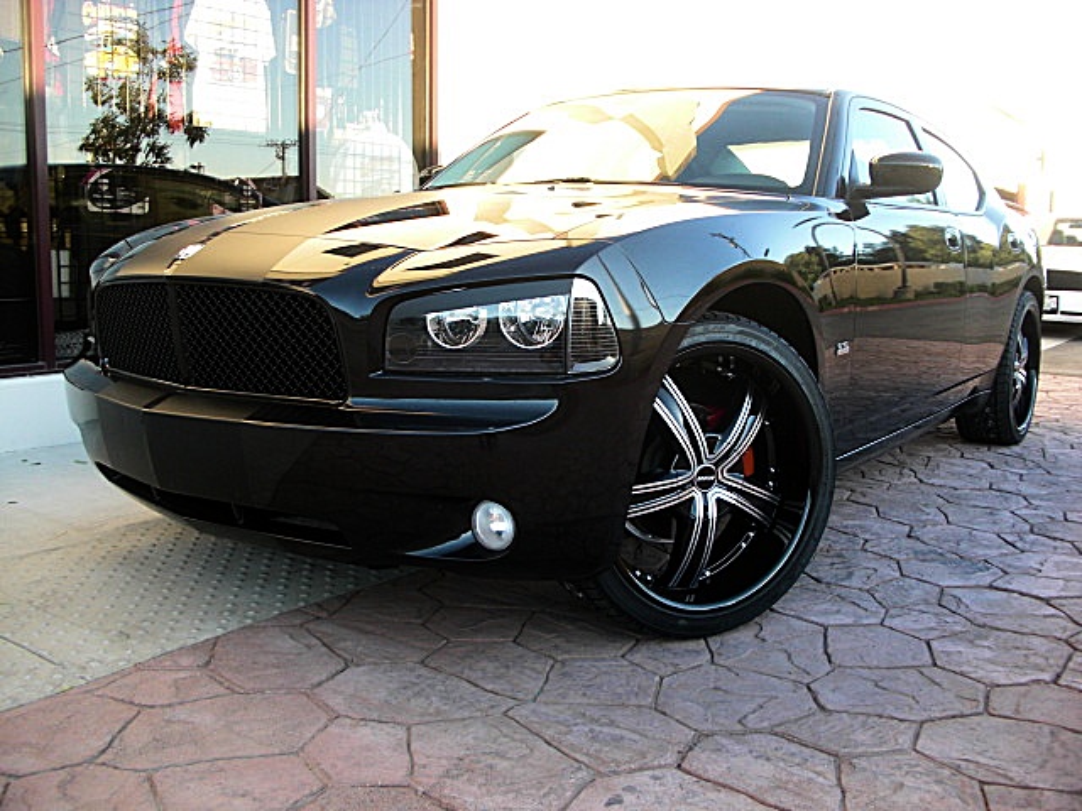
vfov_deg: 39.7
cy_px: 406
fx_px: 1125
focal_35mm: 36
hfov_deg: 51.4
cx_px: 541
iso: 100
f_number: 2.8
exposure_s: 1/125
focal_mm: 6.3
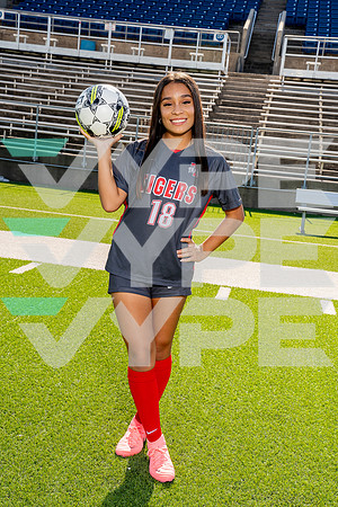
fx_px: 760
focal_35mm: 54
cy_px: 254
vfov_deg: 36.9
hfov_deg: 25.1
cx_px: 169
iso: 320
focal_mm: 54
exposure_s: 1/250
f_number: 10
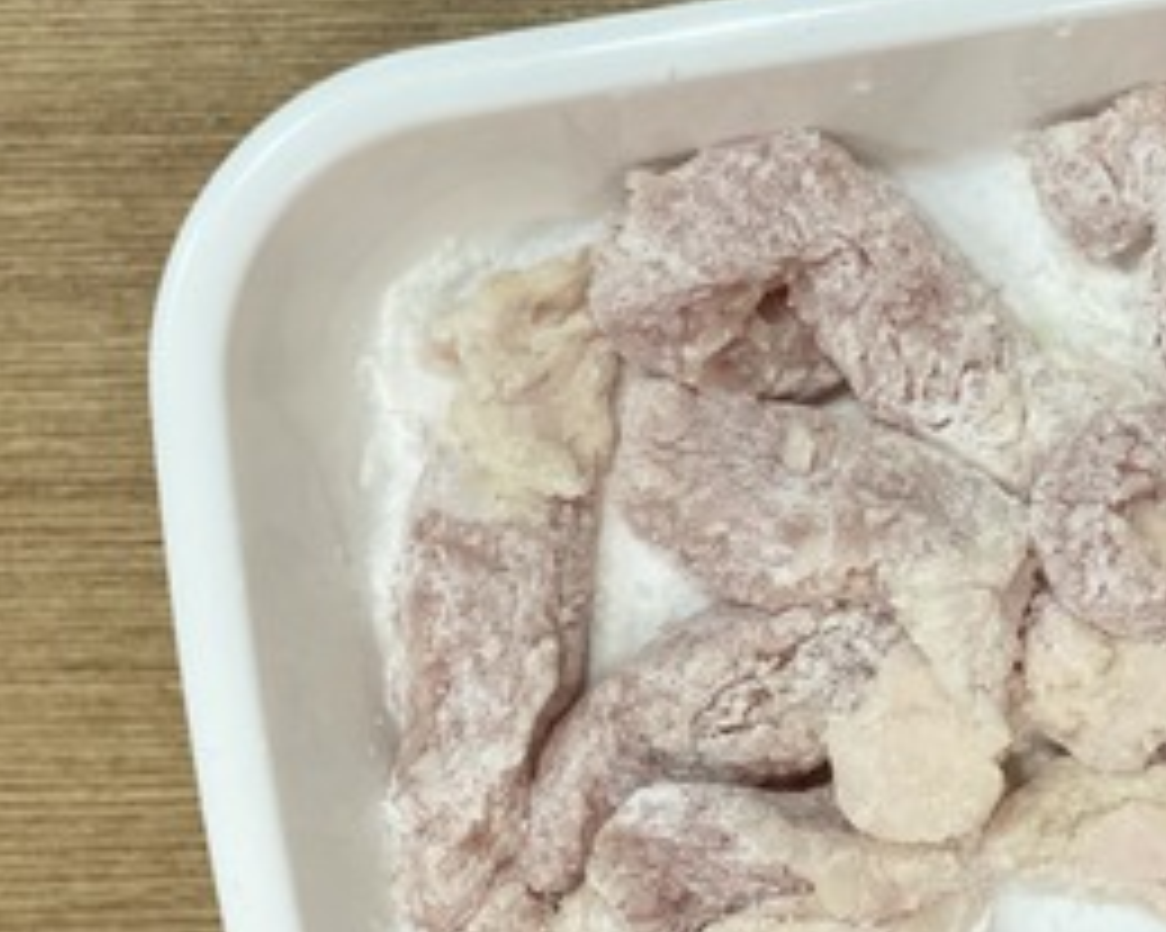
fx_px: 3726
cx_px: 977
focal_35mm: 108
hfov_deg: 17.6
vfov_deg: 14.3
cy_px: 538
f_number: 2
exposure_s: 1/100
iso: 125
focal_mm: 6
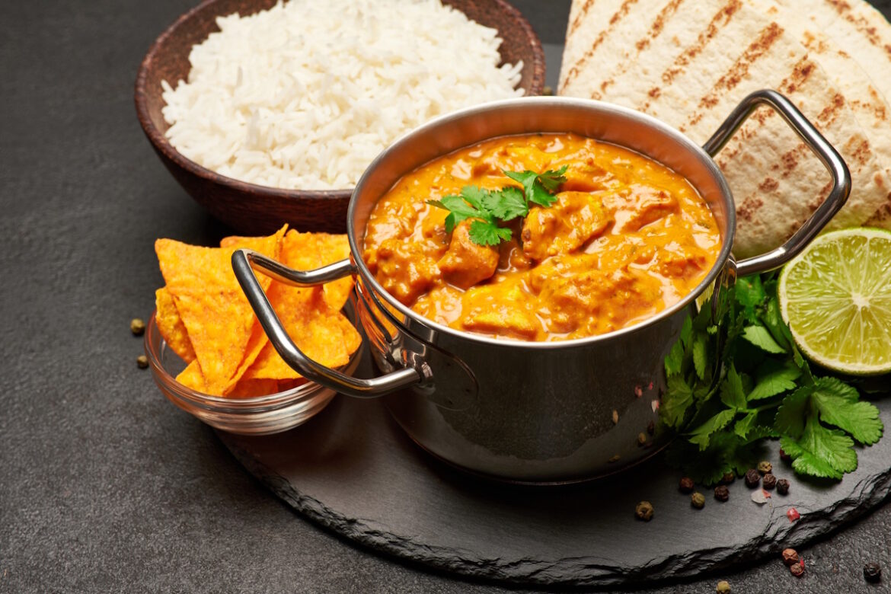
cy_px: 297
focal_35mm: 83
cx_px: 446
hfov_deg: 24.5
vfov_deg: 16.5
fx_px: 2054
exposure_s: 1/125
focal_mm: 55
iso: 160
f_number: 8
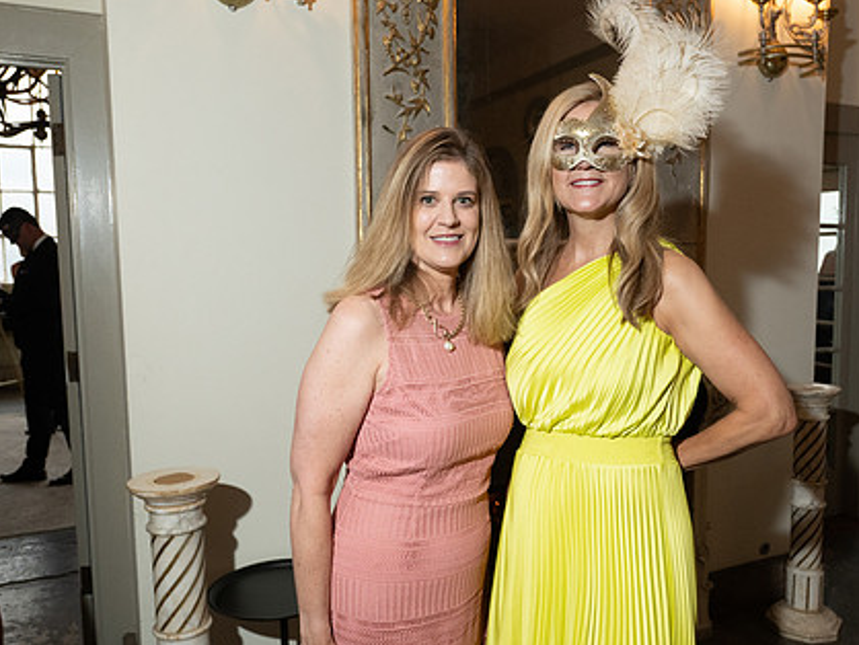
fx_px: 795
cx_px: 495
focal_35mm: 32
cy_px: 344
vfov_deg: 44.2
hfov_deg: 56.5
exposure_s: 1/200
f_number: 5.6
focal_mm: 24
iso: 2500
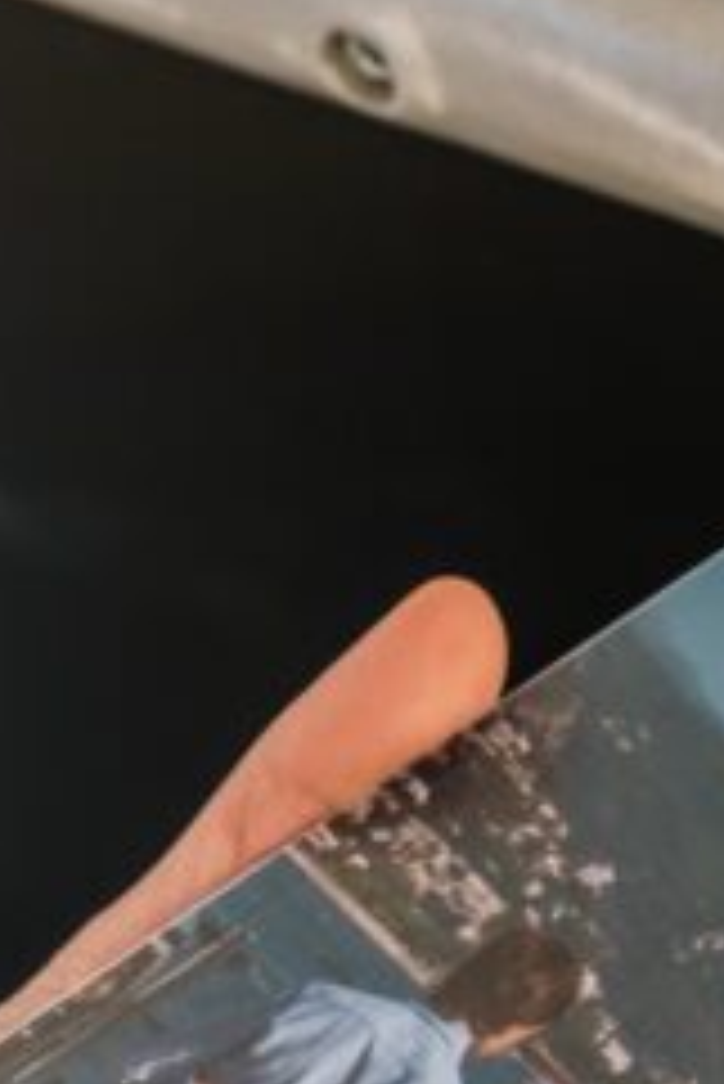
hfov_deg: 3.9
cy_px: 661
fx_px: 10603
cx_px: 578
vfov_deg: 5.9
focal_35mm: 352
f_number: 4.5
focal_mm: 55
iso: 320
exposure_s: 1/180
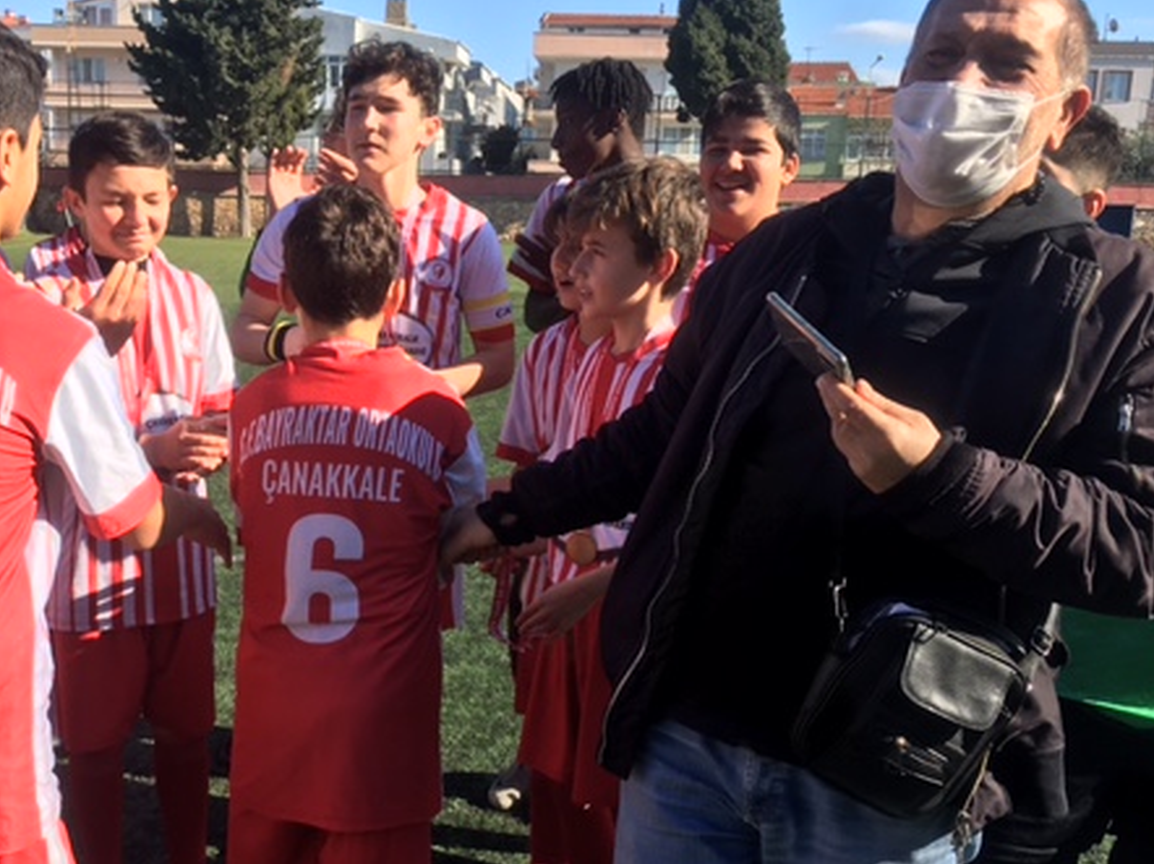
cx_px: 386
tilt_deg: -10.5
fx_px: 1399
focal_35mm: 42
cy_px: 556
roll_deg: +0.6
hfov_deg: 44.2
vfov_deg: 34.1
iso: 25
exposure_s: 1/894
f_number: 2.2
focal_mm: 4.15
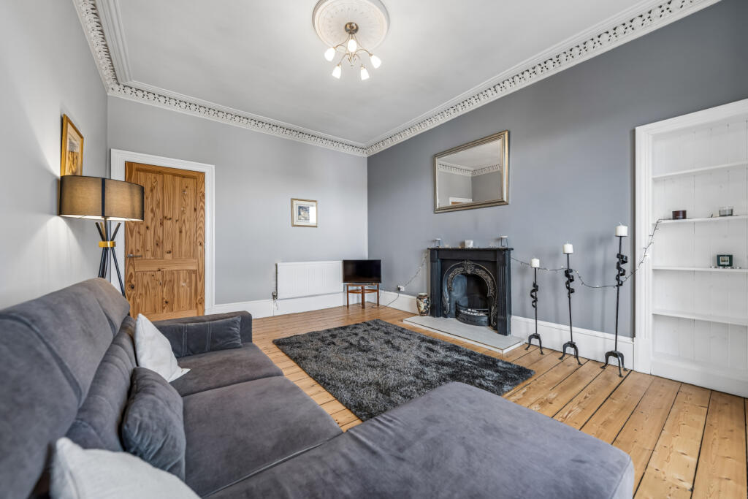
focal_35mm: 13
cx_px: 374
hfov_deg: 108.3
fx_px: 270
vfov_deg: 85.4
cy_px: 250
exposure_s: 1/40
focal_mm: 13
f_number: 3.2
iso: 250
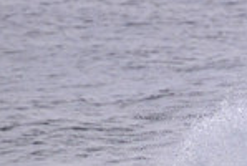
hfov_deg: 0.7
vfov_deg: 0.4
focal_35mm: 3109
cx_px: 428
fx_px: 21374
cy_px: 255
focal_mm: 800
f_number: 11
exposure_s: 1/2000
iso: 1800
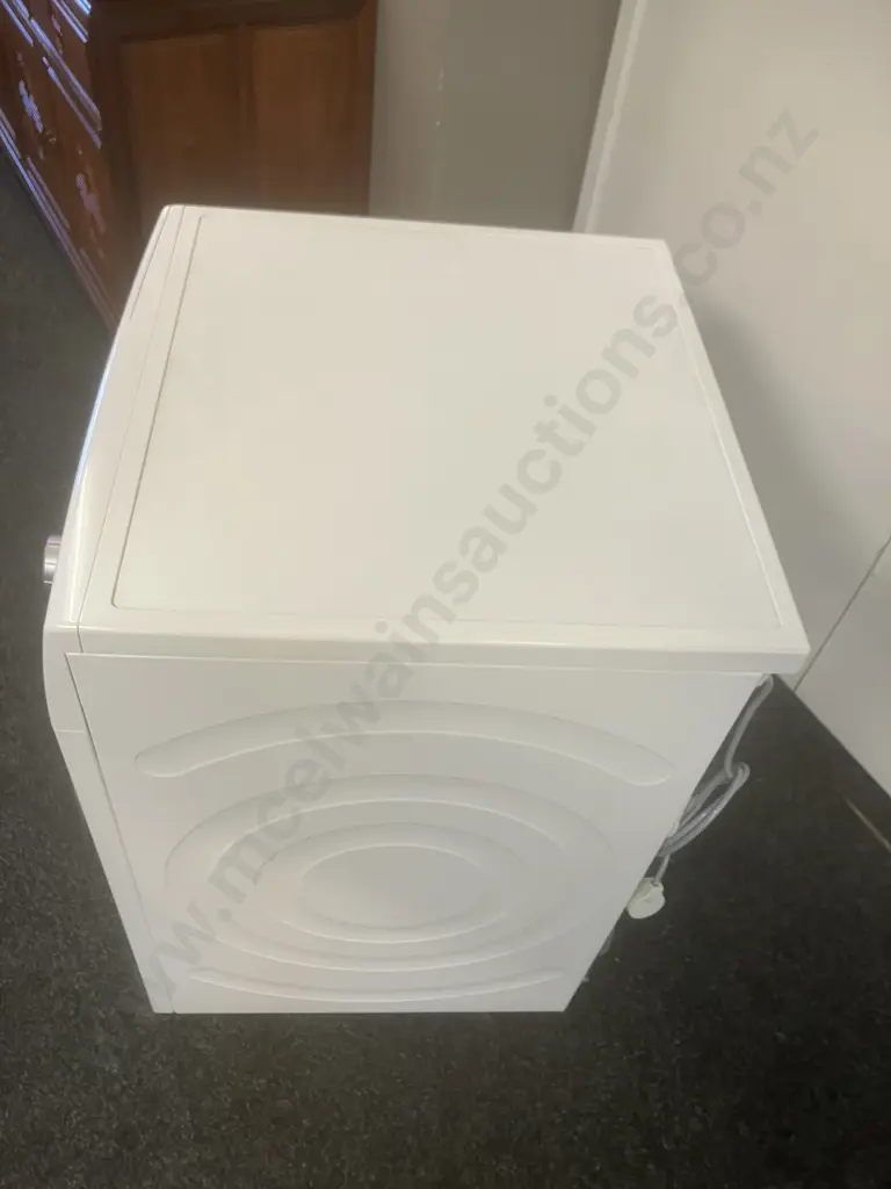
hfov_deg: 49.7
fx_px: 961
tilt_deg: -46.9
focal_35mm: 28
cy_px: 594
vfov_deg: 63.4
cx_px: 446
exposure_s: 1/50
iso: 100
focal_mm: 3.99
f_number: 1.8
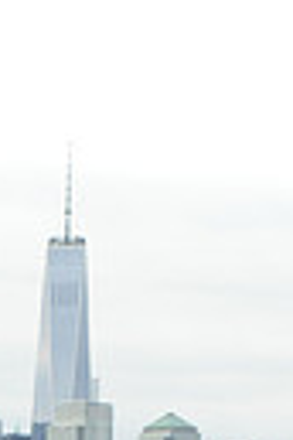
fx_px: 2844
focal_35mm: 233
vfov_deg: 8.6
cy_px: 740
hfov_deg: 5.8
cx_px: -233
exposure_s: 1/250
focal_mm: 52
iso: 400
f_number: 10
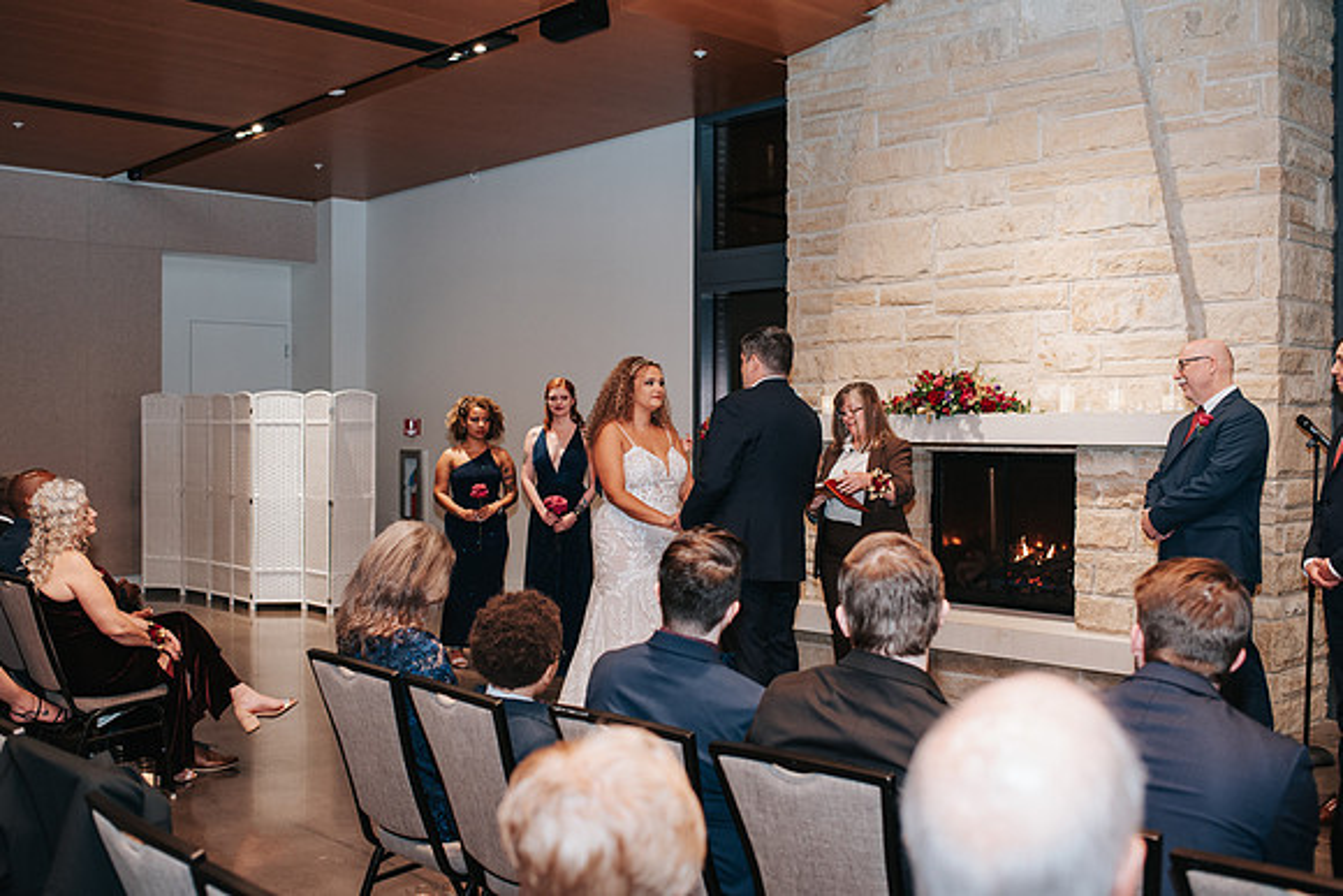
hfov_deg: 51.1
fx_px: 1405
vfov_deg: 35.4
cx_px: 636
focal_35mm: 38
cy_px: 441
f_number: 2.8
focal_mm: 35
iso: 1000
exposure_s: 1/200
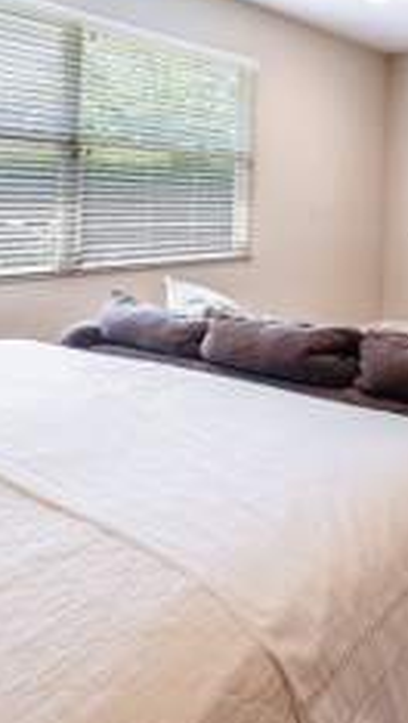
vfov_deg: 62.9
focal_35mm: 30
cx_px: 433
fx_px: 576
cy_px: 249
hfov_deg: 34.5
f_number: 11
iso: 125
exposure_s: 1/4
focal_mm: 14
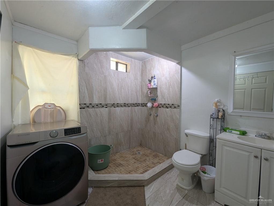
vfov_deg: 90.0
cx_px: 137
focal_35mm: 13
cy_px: 103
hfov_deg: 106.1
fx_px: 103
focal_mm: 1.95
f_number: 2.2
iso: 47
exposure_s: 1/17.2
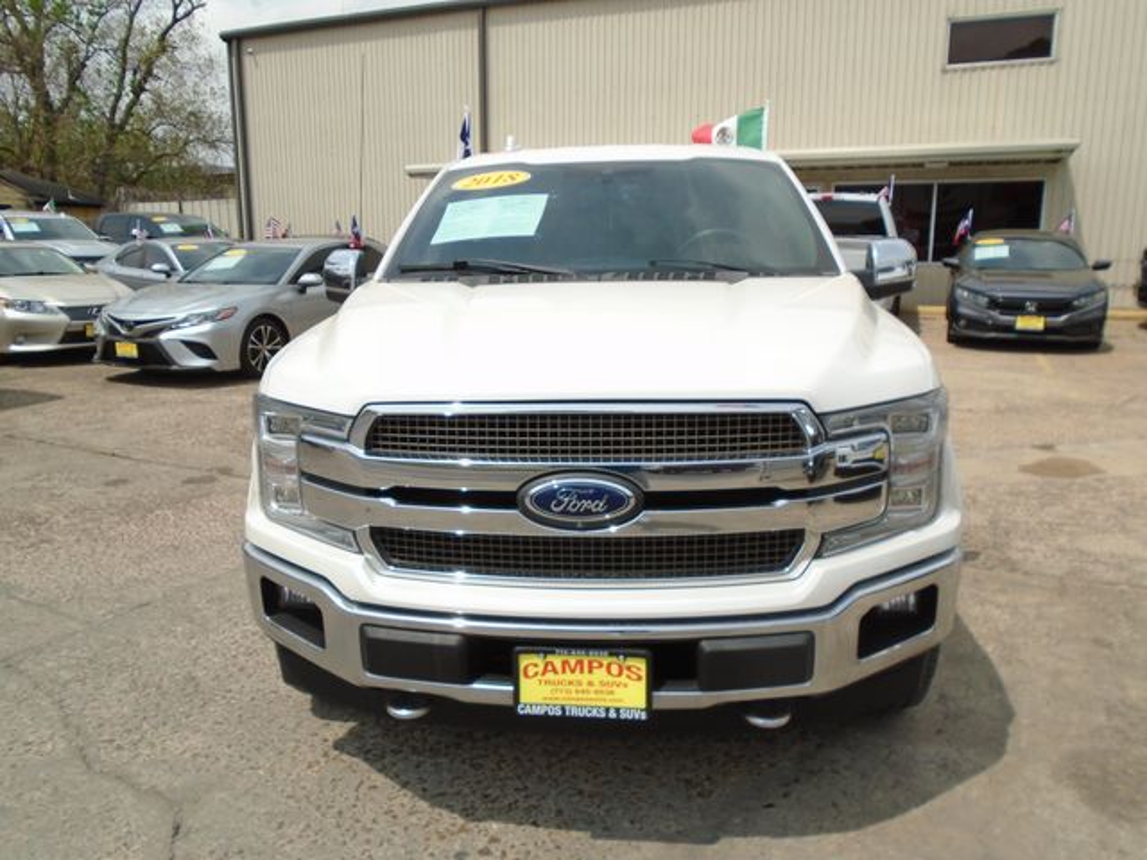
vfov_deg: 53.1
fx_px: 862
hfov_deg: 67.3
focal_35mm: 26
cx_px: 574
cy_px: 430
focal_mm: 4.6
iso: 100
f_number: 8
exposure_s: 1/1500
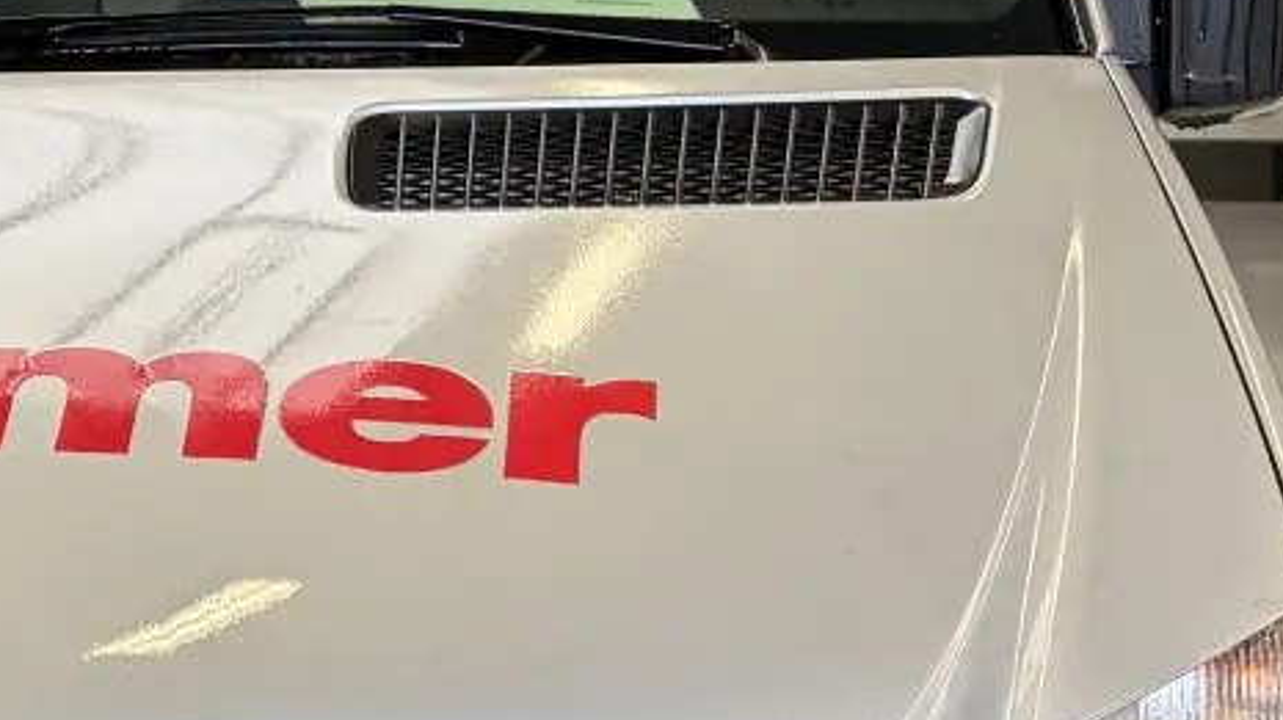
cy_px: 290
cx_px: -199
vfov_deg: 10.3
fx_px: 3978
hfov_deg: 17.6
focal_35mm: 117
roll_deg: +1.1
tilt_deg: -5.1
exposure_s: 1/50
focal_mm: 5.96
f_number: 1.6
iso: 80
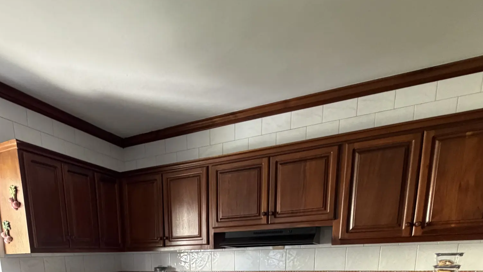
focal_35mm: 26
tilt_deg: -10.7
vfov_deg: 34.8
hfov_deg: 70.7
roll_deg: +2.0
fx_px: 333
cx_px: 180
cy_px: 331
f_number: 2.2
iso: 320
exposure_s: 1/67
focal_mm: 2.22
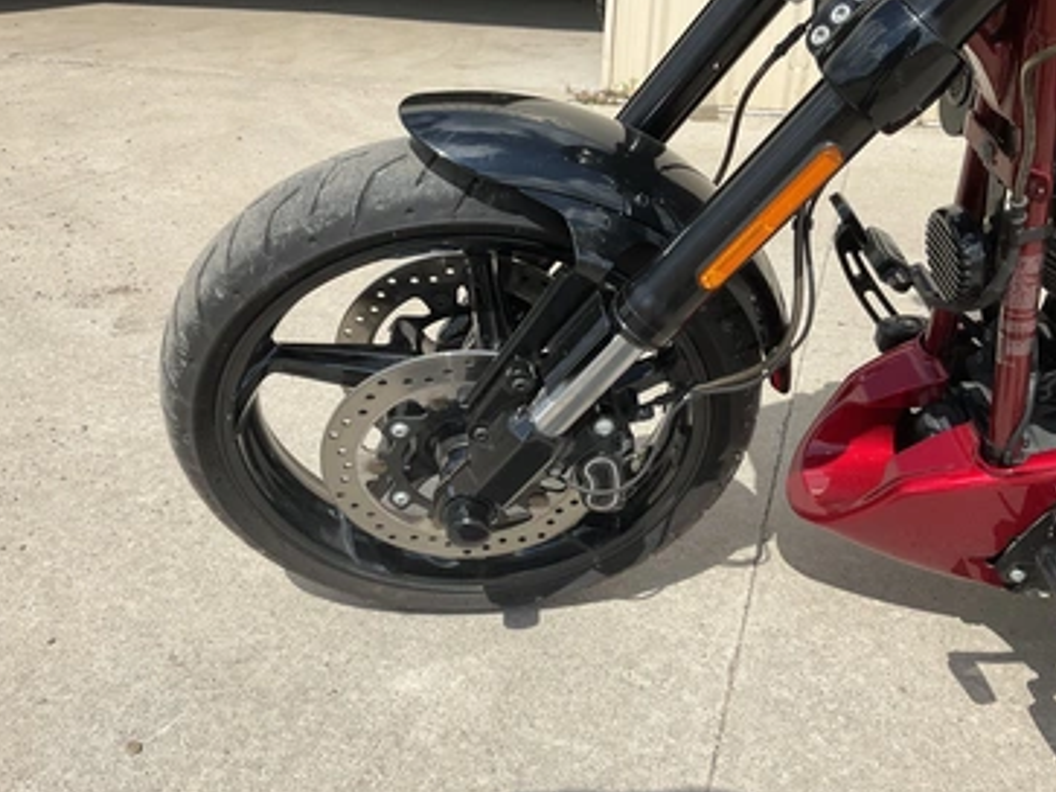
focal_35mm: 32
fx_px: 976
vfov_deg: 44.1
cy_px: 379
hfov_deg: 56.8
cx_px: 512
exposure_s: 1/2227
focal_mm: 3
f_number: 1.8
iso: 25
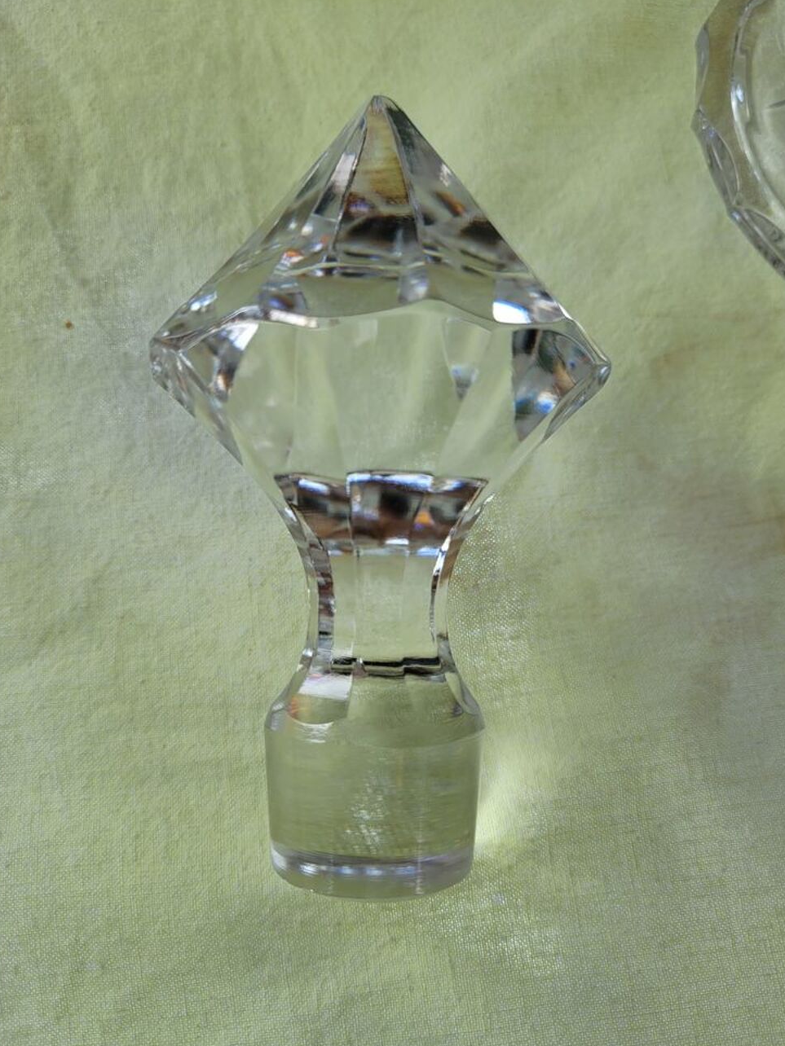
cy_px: 539
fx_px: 816
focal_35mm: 27
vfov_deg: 65.3
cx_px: 386
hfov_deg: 51.4
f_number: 1.8
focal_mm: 5.4
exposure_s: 1/569
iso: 40
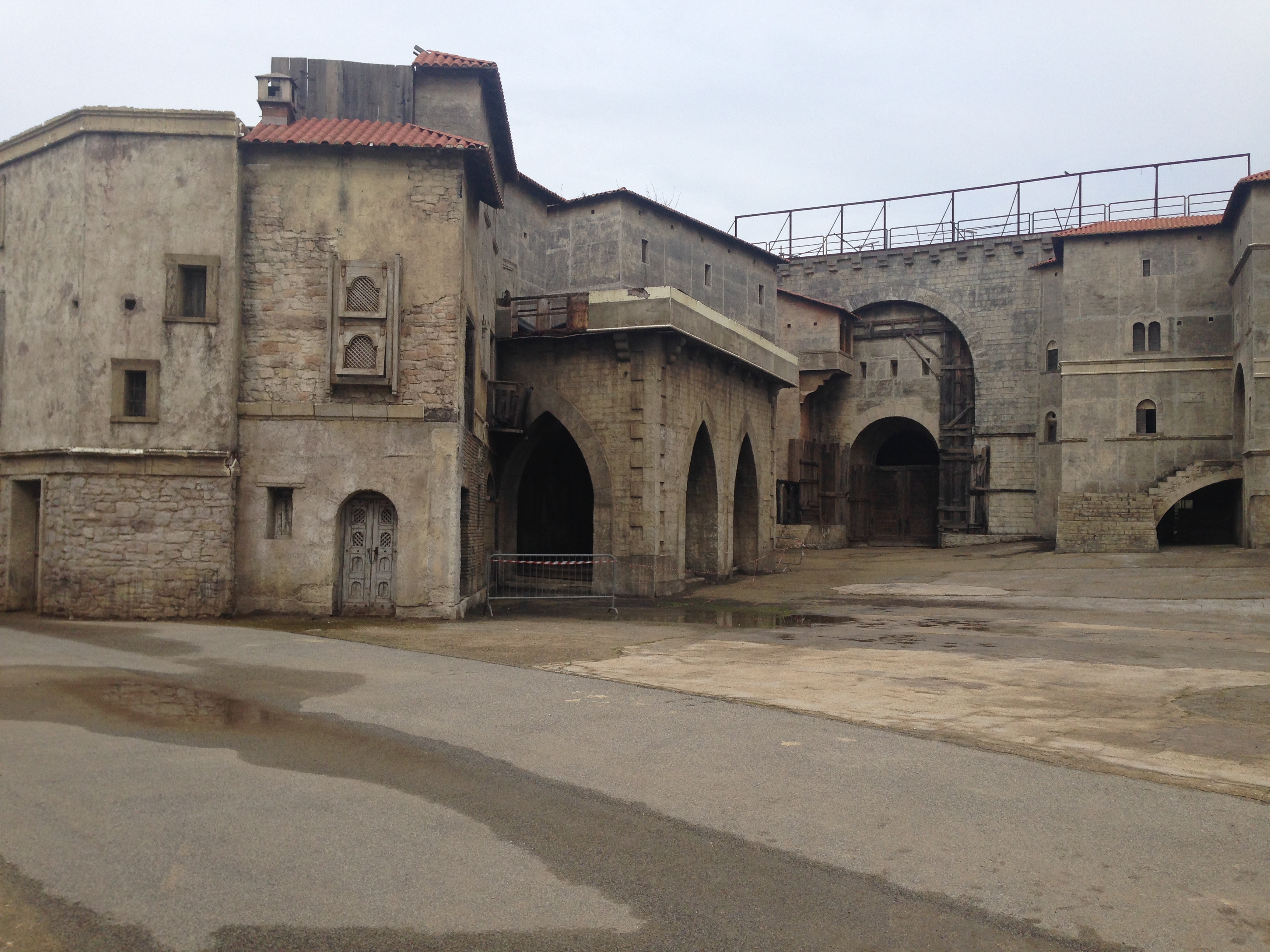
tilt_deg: +1.3
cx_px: 635
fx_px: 1211
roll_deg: -0.6
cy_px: 476
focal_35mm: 33
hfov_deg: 55.4
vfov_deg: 42.9
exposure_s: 1/1466
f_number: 2.4
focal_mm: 4.12
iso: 50
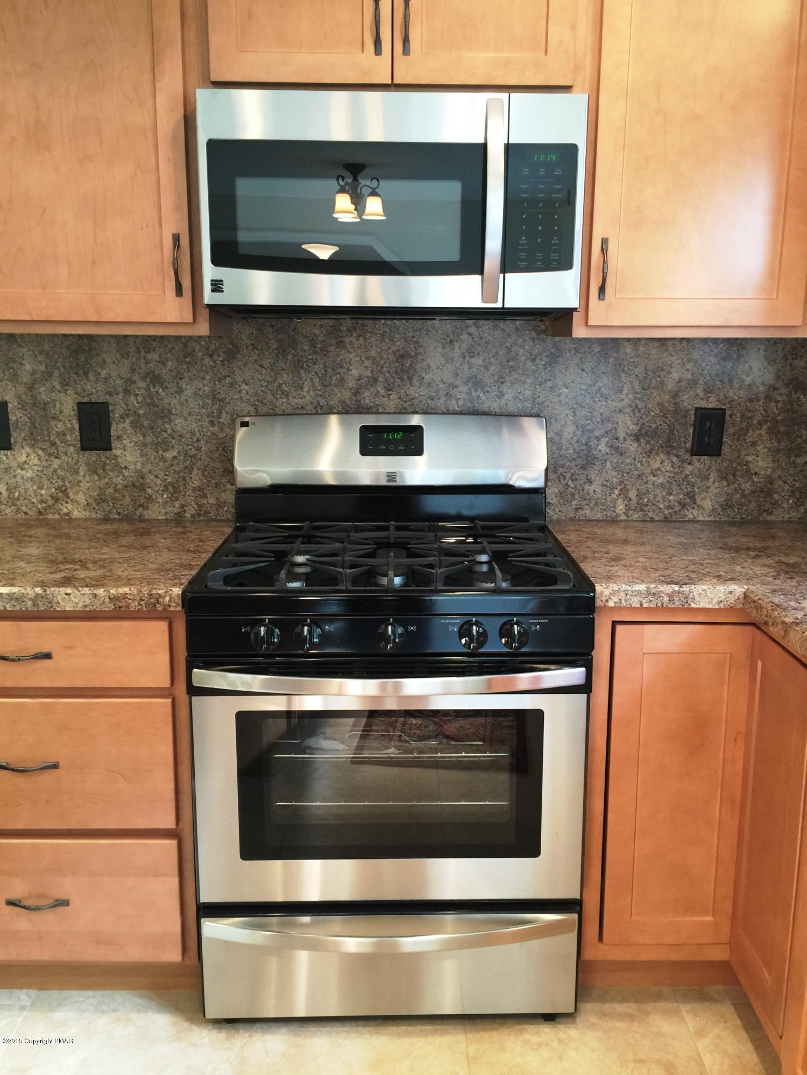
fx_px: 901
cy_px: 538
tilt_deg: -11.7
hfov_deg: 48.2
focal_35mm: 29
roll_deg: +1.1
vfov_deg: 61.7
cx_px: 404
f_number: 2.2
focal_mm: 4.15
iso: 50
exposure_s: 1/15
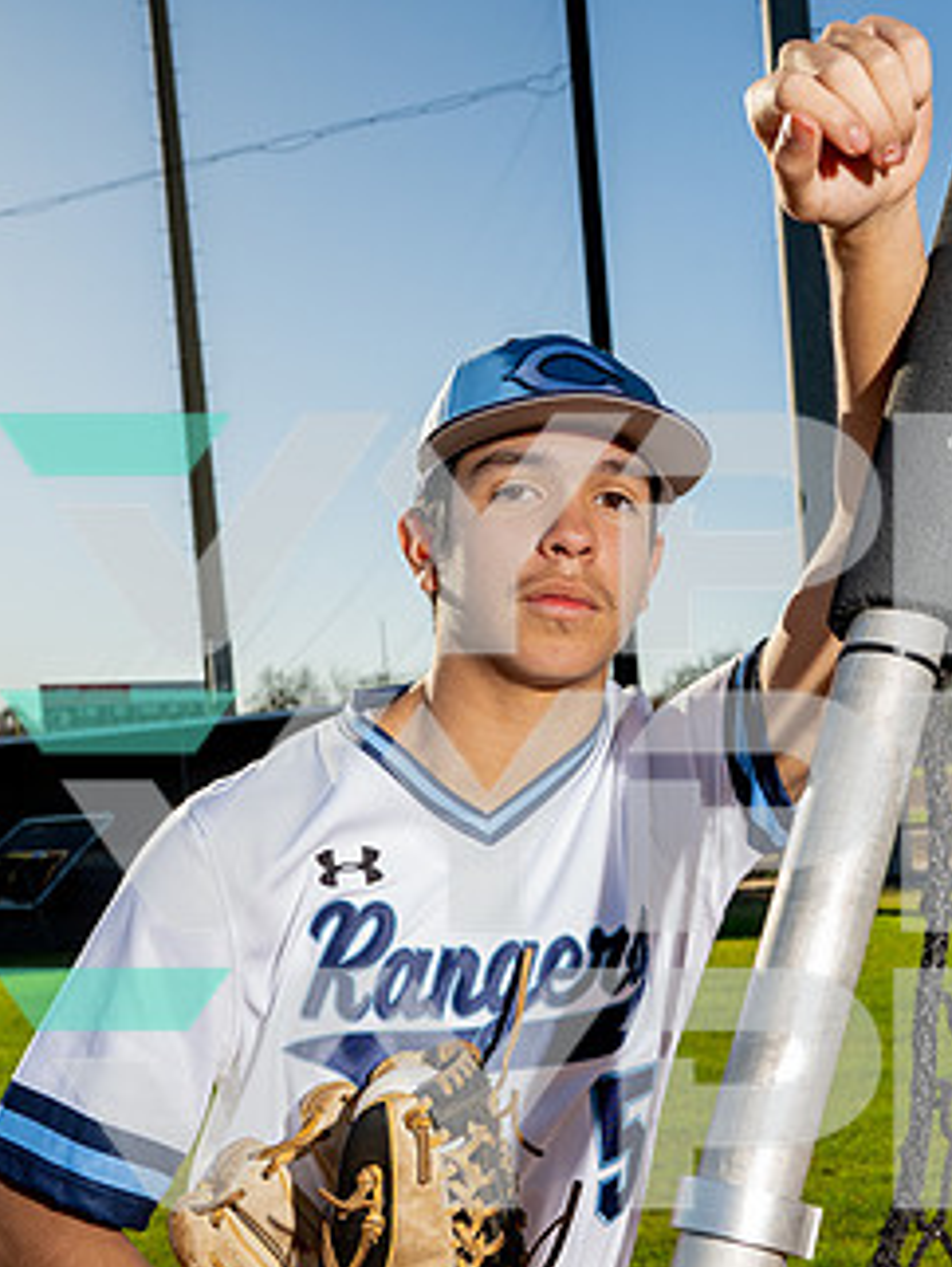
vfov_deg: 40.0
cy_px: 814
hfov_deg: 30.8
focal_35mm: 47
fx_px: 1721
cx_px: 582
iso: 64
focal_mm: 35
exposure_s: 1/250
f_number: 7.1
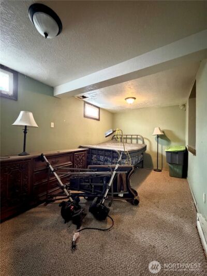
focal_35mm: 14
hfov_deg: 85.7
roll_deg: -1.0
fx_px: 112
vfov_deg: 102.1
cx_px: 104
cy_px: 138
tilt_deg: +0.5
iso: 1000
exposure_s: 1/60
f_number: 2.2
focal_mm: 2.22
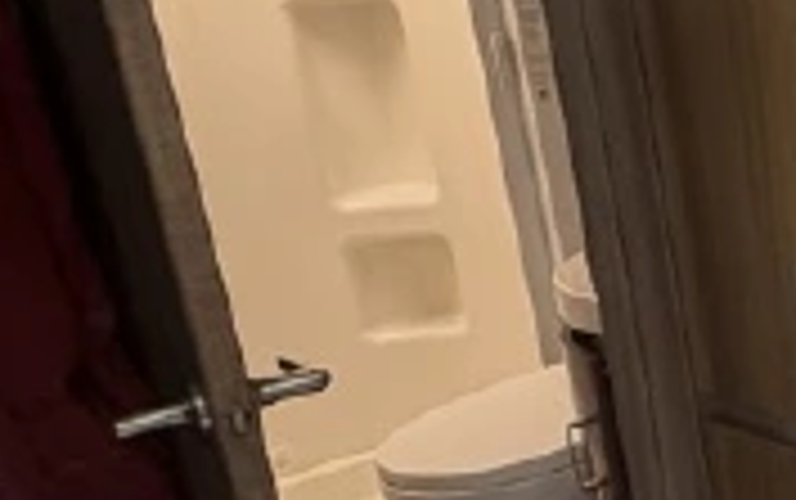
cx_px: 1363
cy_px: 257
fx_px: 1455
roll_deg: +3.0
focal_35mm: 67
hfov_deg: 21.8
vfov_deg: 19.5
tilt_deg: -16.2
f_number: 2.2
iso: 200
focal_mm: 2.22
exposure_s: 1/121
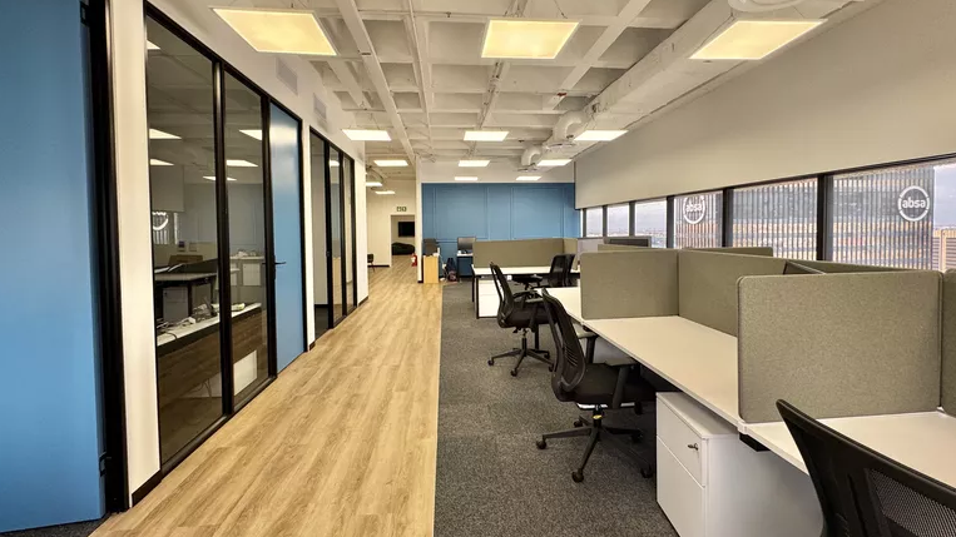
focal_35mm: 16
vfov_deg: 66.9
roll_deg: +0.9
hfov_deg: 99.4
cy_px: 243
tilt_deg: -2.4
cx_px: 477
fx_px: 406
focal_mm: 2.22
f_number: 2.2
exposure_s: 1/99
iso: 100
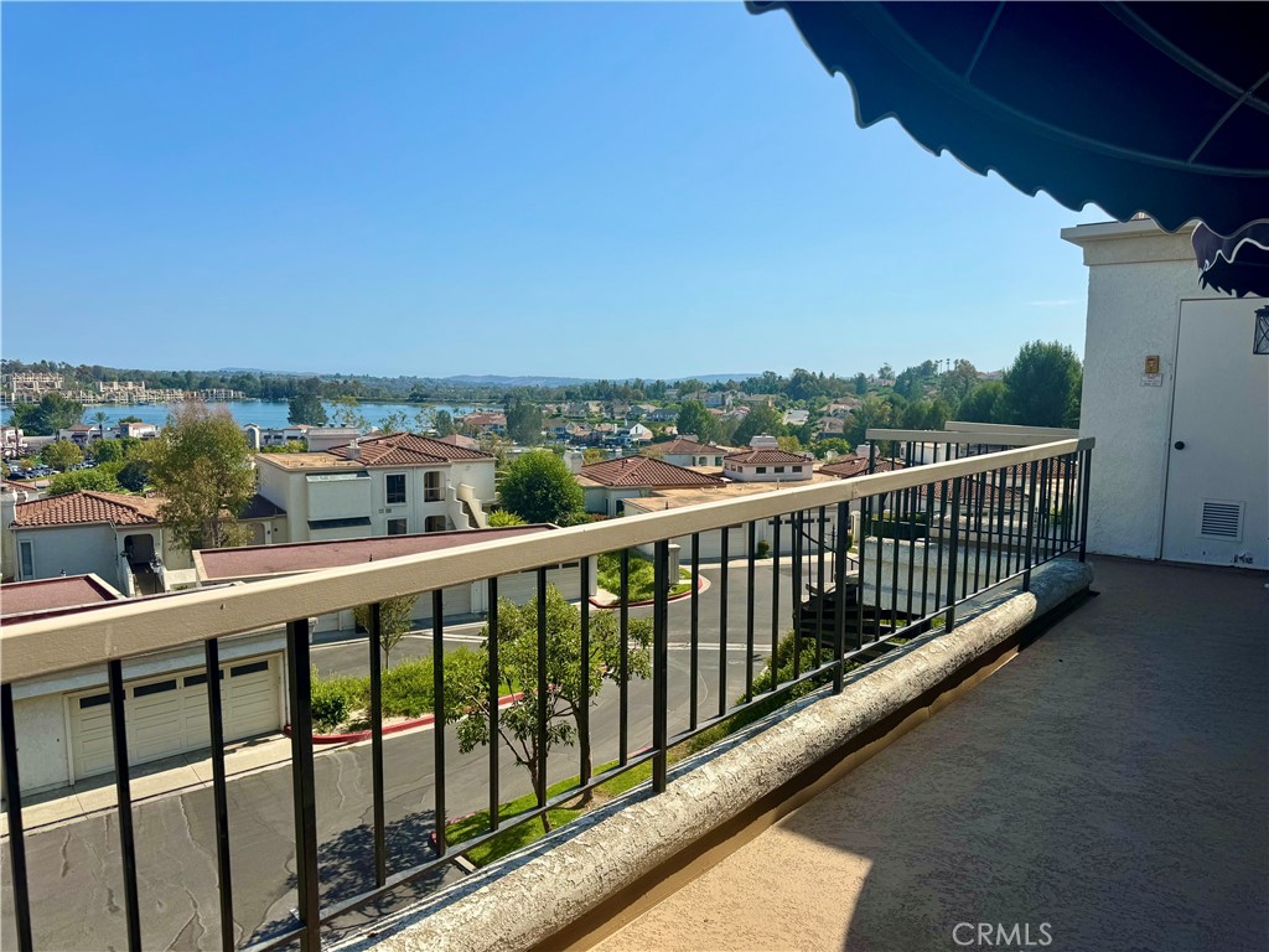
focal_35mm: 24
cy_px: 476
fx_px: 880
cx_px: 634
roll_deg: -0.9
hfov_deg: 71.6
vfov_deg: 56.8
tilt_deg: -8.0
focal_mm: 6.76
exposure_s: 1/6410
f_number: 1.78
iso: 80
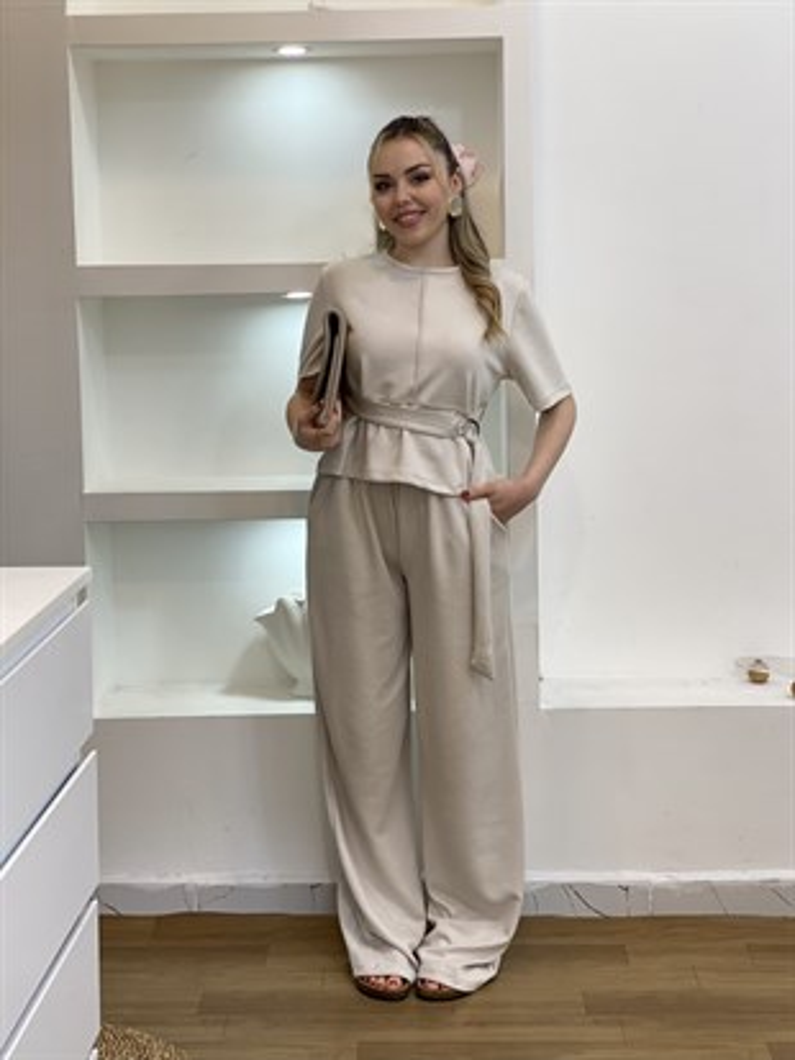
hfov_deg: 28.0
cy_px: 530
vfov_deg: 36.8
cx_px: 398
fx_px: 1592
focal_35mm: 52
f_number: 2
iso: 64
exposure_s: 1/100
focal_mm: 6
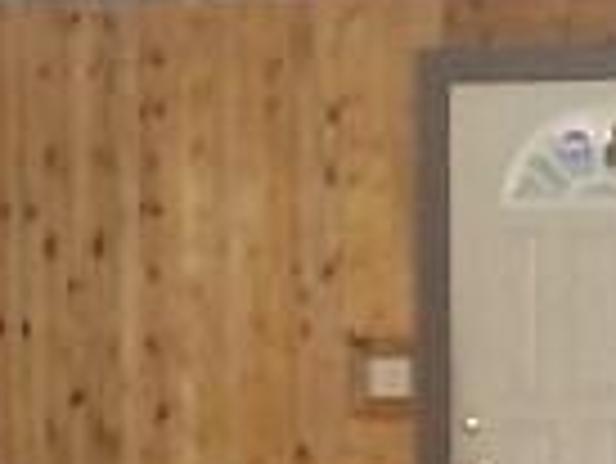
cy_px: 527
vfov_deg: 10.5
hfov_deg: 14.1
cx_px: 319
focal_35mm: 140
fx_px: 2494
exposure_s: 1/30
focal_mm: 4.1
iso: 800
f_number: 3.3
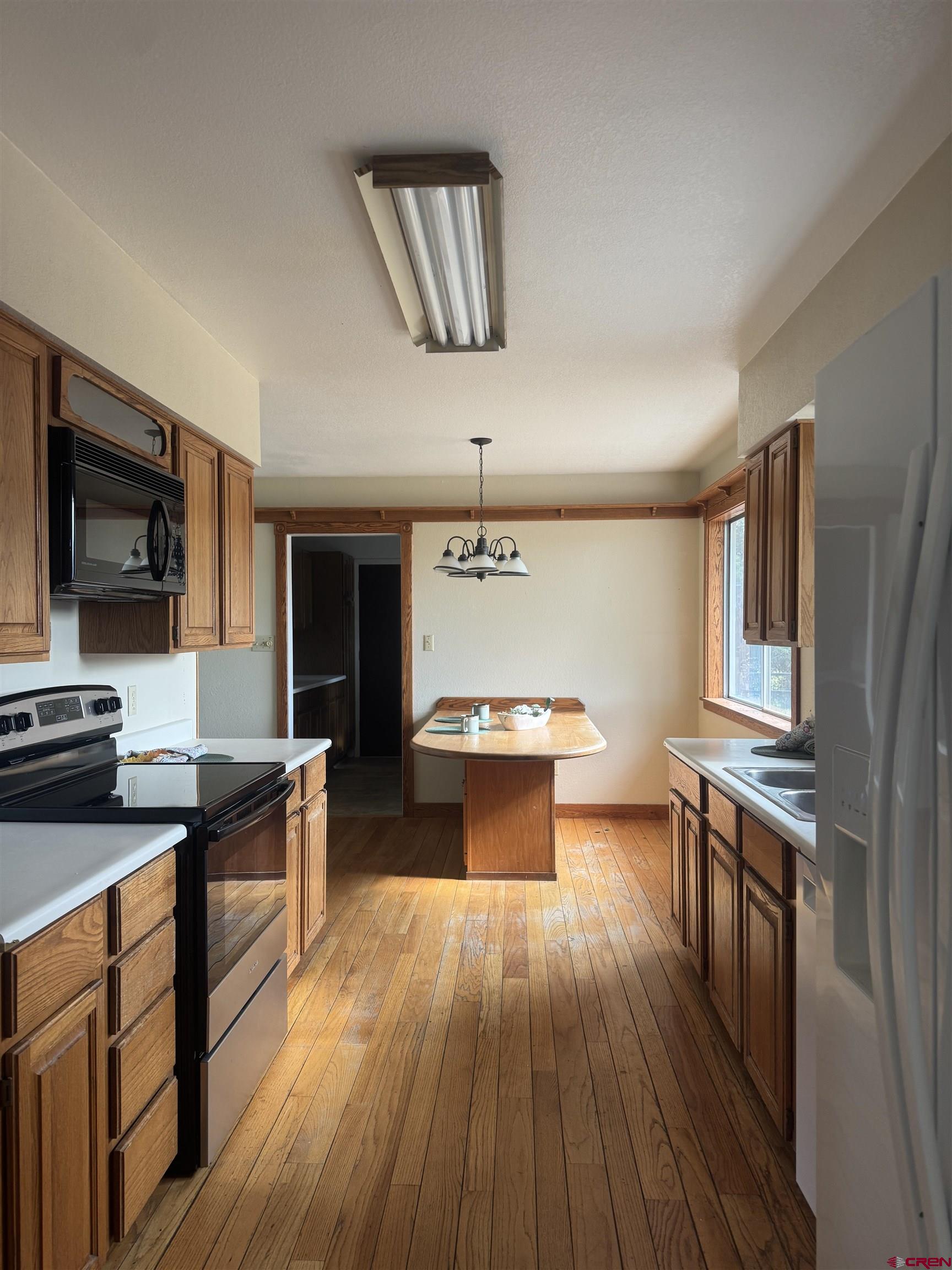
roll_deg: +0.3
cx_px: 476
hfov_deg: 56.8
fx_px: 880
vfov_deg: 71.6
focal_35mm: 24
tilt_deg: -0.4
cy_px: 635
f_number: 1.78
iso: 125
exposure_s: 1/121
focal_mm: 6.76
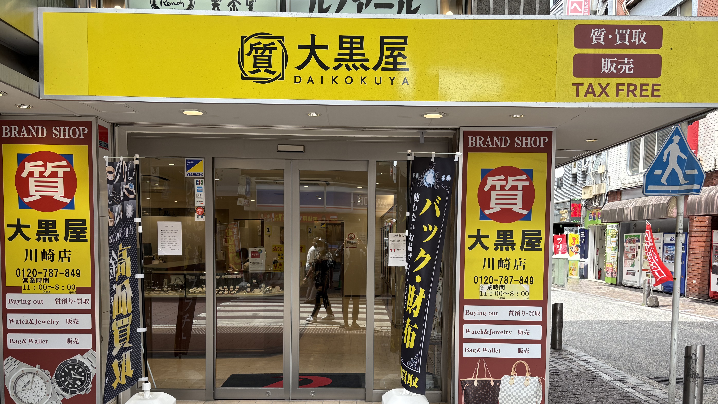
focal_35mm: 29
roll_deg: +0.1
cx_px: 363
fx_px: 552
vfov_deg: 39.7
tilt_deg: -3.6
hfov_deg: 66.1
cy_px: 269
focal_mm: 5.96
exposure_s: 1/352
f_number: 1.6
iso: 50
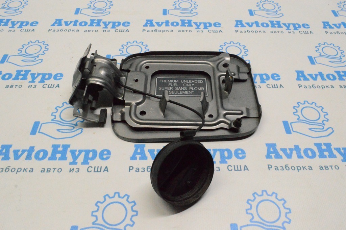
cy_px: 115
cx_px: 173
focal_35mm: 32
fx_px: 302
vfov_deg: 41.6
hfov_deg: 59.5
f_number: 16
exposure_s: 1/200
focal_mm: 21
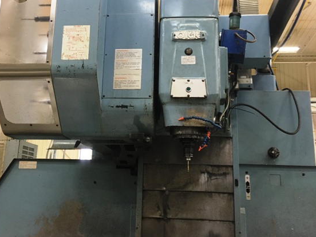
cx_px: 145
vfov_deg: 34.2
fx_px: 383
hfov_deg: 44.8
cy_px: 87
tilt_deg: +15.0
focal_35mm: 42
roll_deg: -0.6
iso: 125
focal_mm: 4.15
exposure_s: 1/30
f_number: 2.2
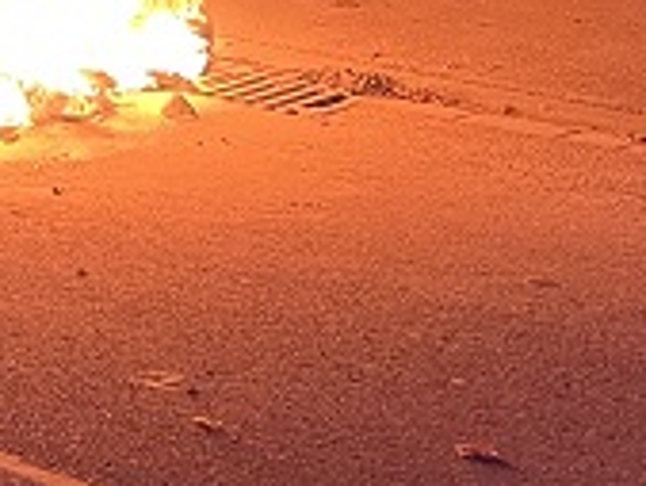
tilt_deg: -6.0
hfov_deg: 15.5
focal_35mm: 123
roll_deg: -1.3
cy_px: -409
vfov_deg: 11.2
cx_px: -99
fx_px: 2297
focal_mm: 5.1
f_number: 1.6
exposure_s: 1/60
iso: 250
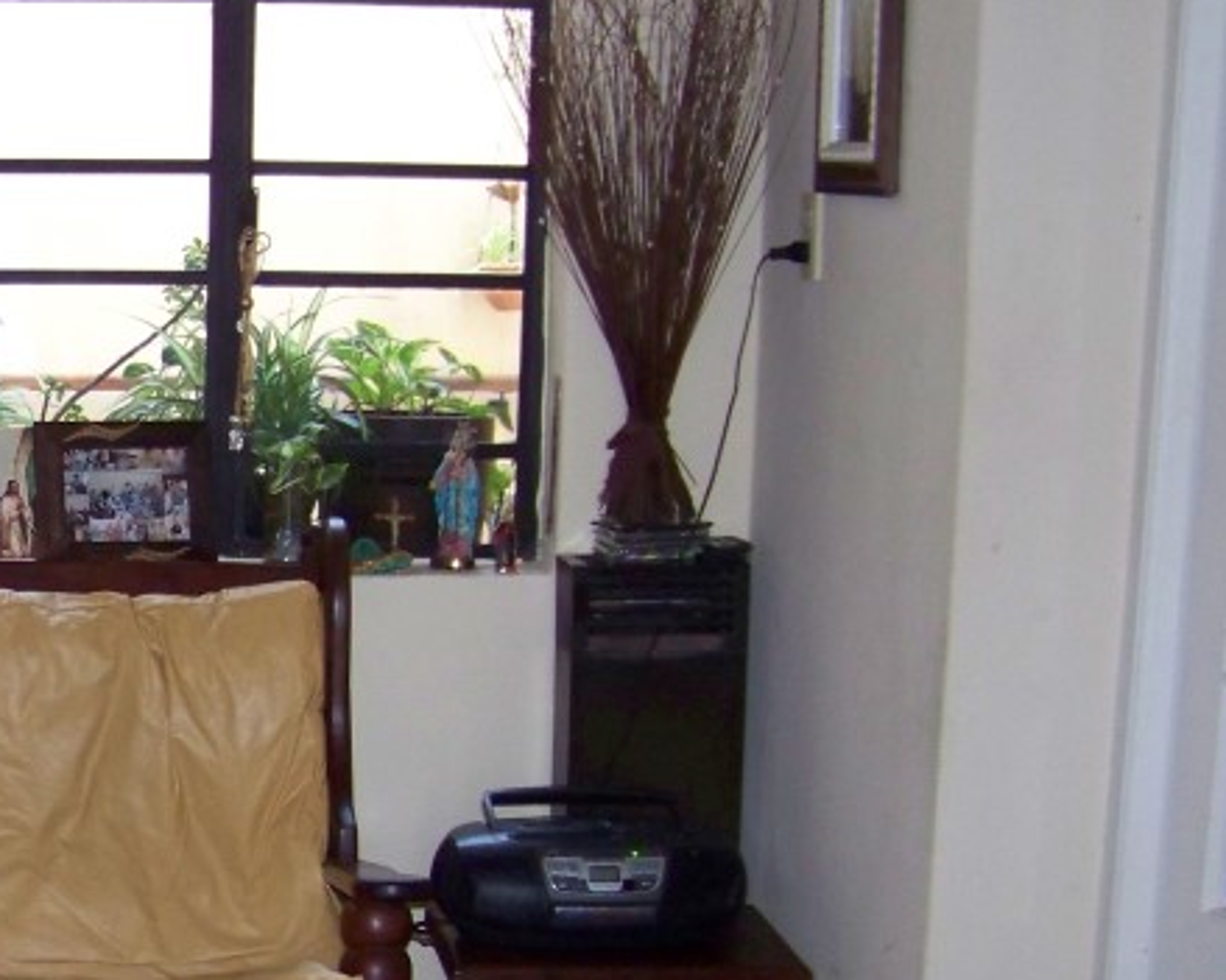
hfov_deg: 22.2
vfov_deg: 18.6
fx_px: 2975
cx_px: -81
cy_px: 740
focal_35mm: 82
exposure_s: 1/30
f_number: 2.8
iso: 200
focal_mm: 5.85
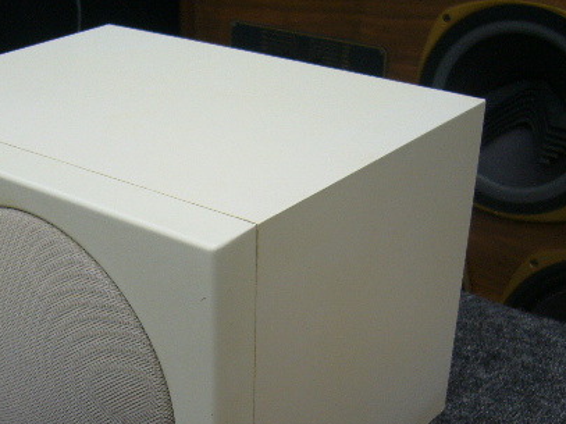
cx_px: 191
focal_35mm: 55
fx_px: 899
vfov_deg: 26.3
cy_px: 310
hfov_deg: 34.6
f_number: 2.8
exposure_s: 1/25
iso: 100
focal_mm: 5.8
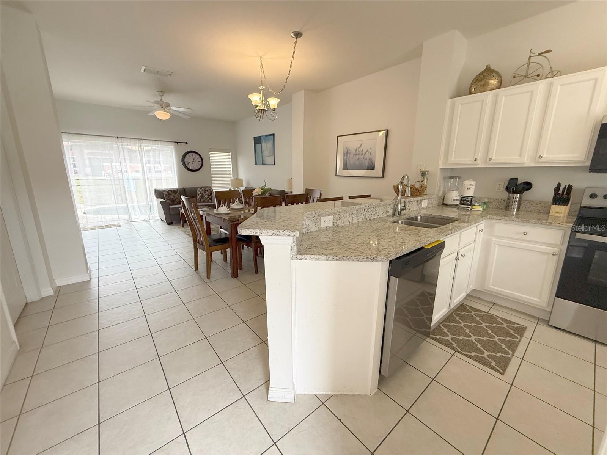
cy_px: 228
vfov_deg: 85.7
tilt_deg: -13.1
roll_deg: -0.3
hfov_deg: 102.1
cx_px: 304
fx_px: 245
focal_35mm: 14
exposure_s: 1/120
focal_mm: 2.22
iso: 250
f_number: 2.2
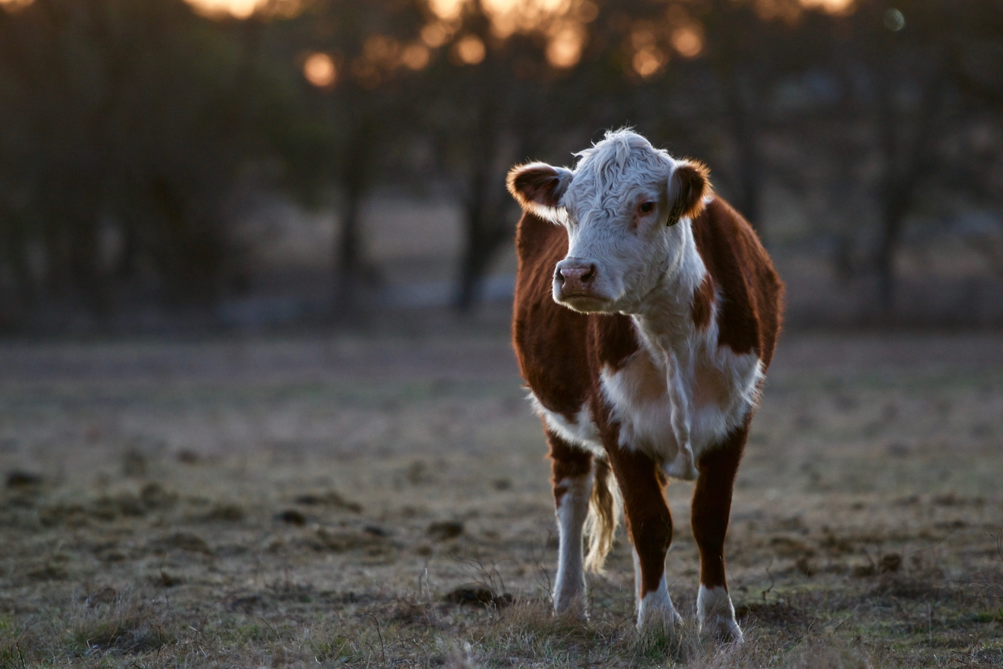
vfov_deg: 5.0
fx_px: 7731
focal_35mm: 278
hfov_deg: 7.4
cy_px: 334
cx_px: 502
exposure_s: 1/60
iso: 400
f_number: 2.8
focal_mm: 185
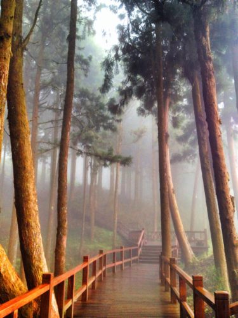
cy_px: 159
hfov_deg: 40.7
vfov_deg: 52.6
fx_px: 321
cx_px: 119
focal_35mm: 35
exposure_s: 1/40
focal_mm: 4.28
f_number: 2.4
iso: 50
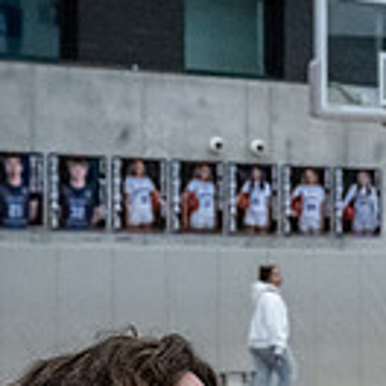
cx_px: 808
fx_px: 2031
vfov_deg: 10.8
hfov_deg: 10.0
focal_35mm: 161
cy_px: 306
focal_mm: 36
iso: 25600
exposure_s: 1/500
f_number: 6.3
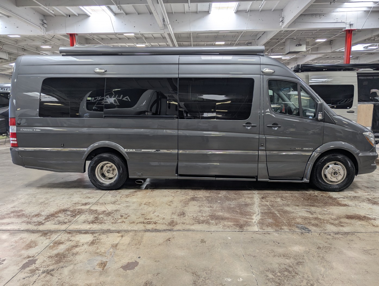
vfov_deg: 56.9
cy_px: 143
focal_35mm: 24
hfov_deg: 71.5
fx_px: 263
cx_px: 190
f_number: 1.85
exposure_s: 1/105
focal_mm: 6.81
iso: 46
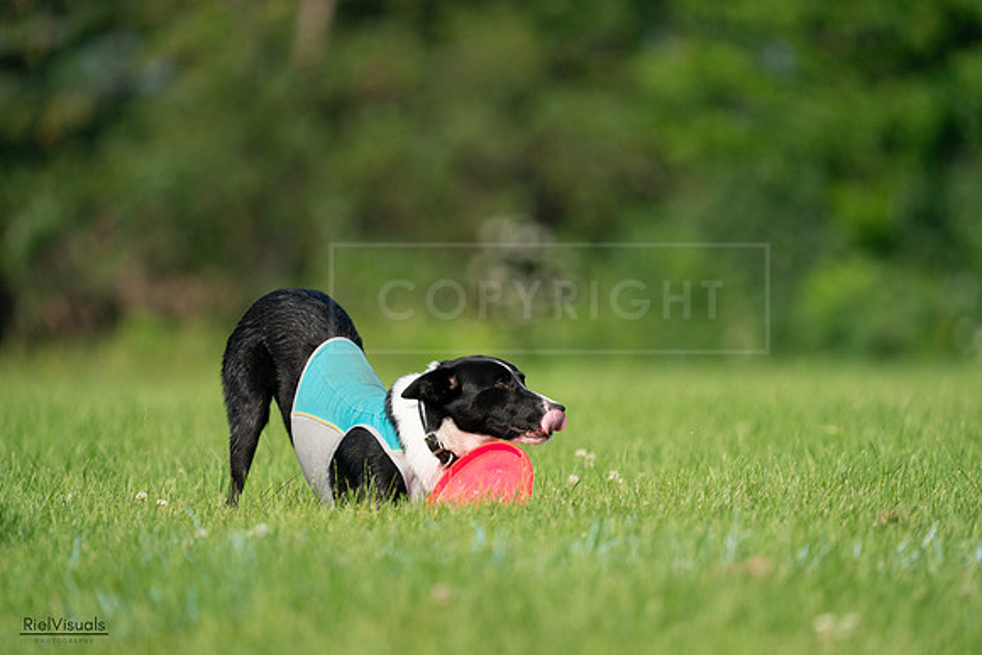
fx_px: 16370
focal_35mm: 600
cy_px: 328
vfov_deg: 2.3
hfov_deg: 3.4
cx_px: 491
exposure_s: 1/4000
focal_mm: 600
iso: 1250
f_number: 6.3
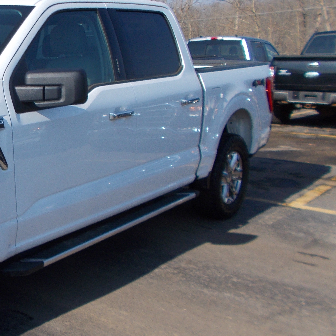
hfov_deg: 30.5
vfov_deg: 33.4
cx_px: -18
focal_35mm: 51
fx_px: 560
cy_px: 171
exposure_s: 1/160
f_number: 8
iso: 80
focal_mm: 4.6
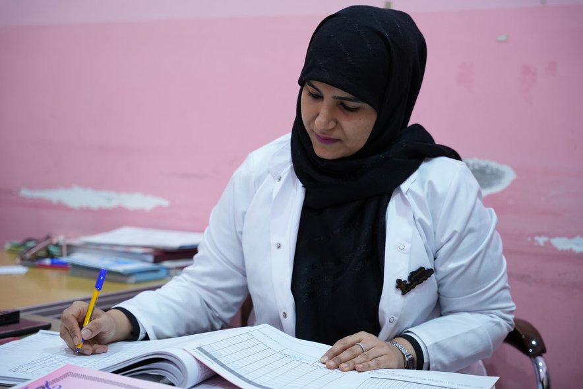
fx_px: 937
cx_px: 292
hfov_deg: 34.5
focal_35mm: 58
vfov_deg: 23.4
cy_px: 194
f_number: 2.8
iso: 800
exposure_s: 1/200
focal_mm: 57.9
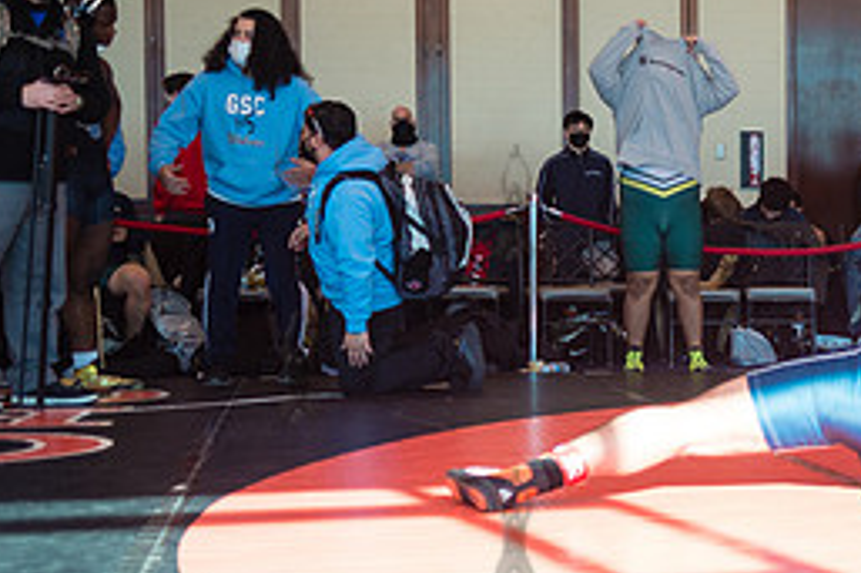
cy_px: 364
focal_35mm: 79
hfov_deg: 24.0
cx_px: 945
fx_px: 1888
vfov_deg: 17.2
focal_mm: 35
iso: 400
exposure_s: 1/400
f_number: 2.8
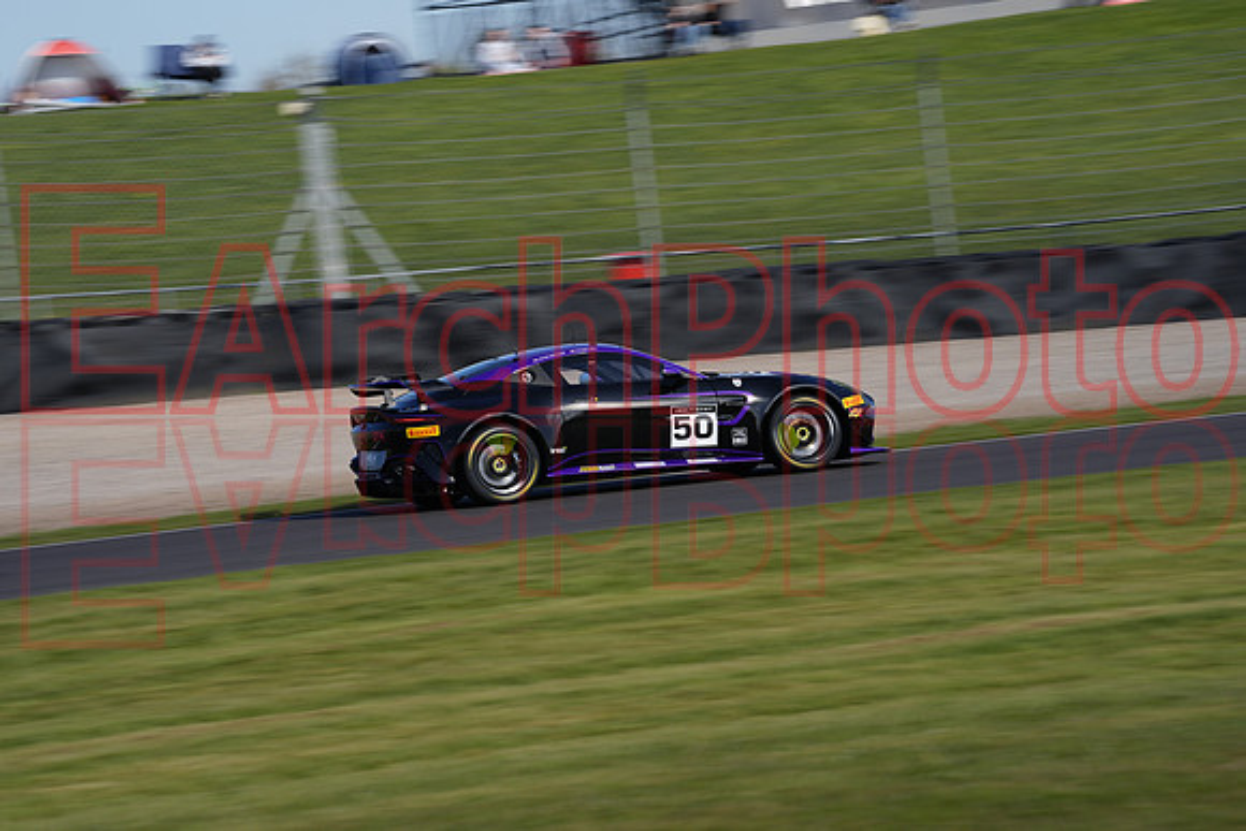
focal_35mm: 200
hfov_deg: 10.3
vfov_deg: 6.9
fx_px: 6924
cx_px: 623
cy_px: 416
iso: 125
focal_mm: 200
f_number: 11
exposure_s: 1/200
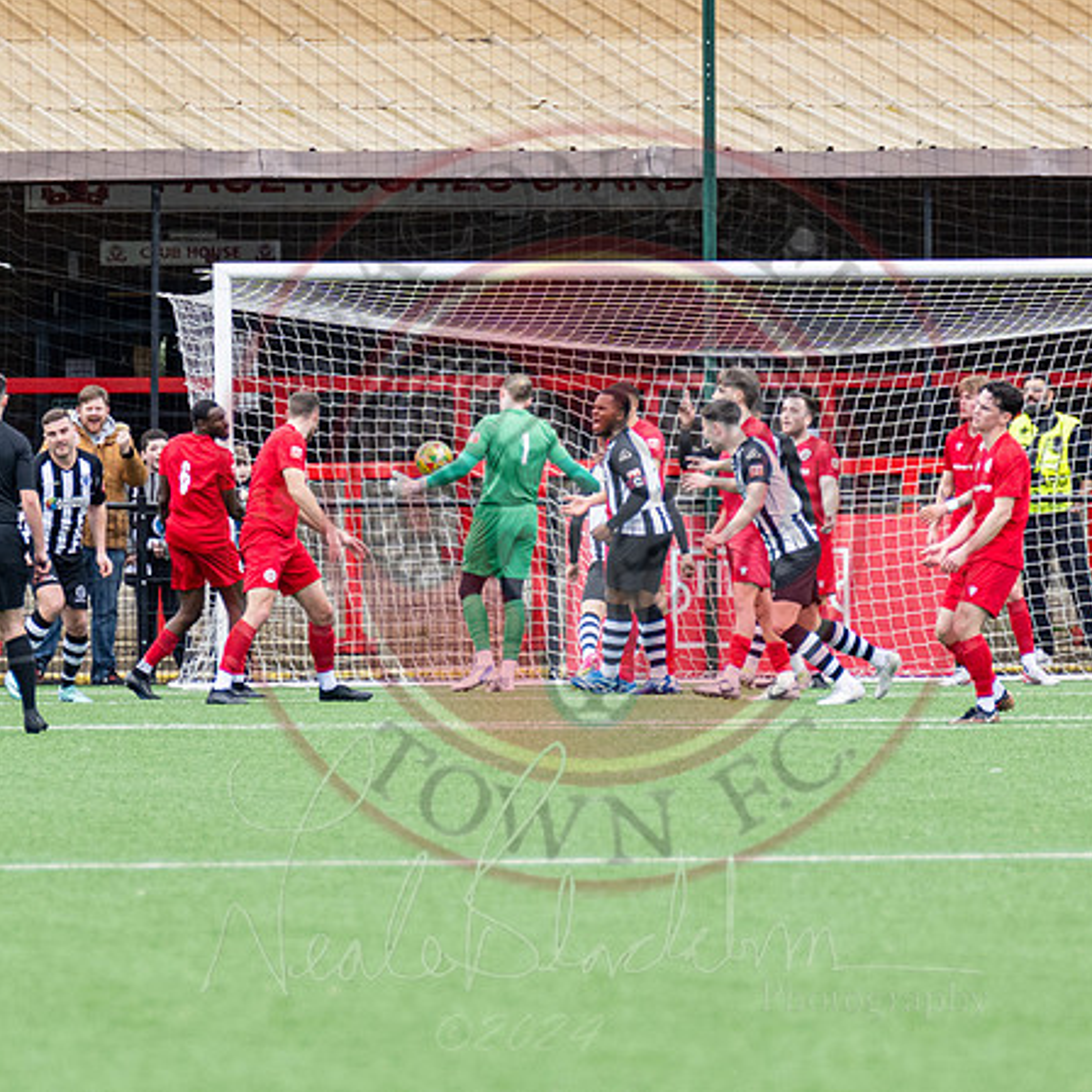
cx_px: 441
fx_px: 17203
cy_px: 546
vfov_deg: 3.6
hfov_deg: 3.6
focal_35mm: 482
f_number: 4
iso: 800
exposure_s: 1/1250
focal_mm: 200
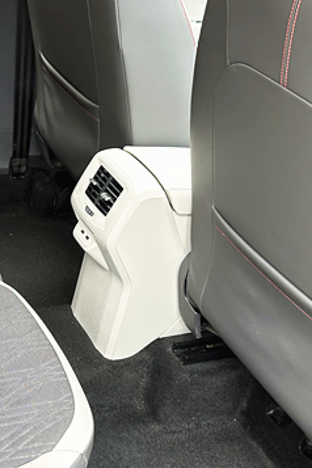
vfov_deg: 35.6
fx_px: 728
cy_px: 224
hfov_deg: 23.5
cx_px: 30
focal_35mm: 56
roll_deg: -11.1
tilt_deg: -30.8
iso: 160
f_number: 1.78
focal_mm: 6.86
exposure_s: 1/121
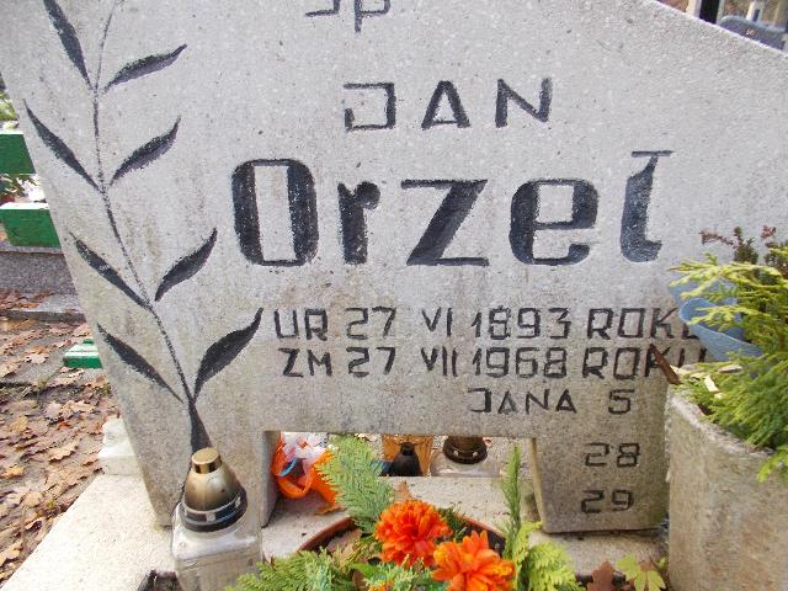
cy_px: 296
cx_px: 394
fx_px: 592
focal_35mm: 26
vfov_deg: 53.1
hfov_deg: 67.3
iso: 100
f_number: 3.2
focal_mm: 4.6
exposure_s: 1/25
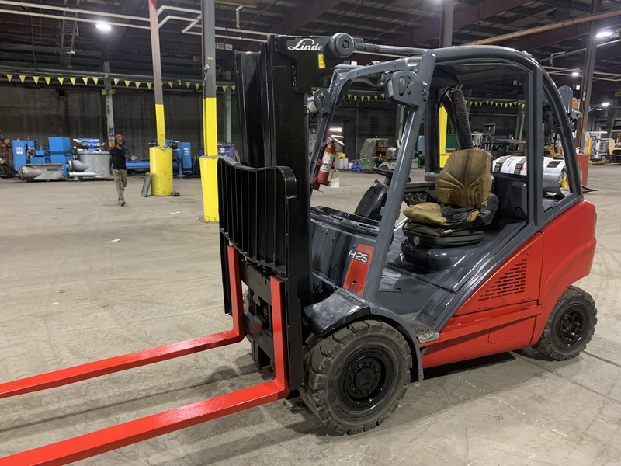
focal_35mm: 26
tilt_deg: -10.7
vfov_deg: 53.1
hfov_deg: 67.3
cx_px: 310
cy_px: 233
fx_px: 466
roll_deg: -0.9
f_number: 1.8
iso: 400
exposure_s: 1/40
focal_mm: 4.25
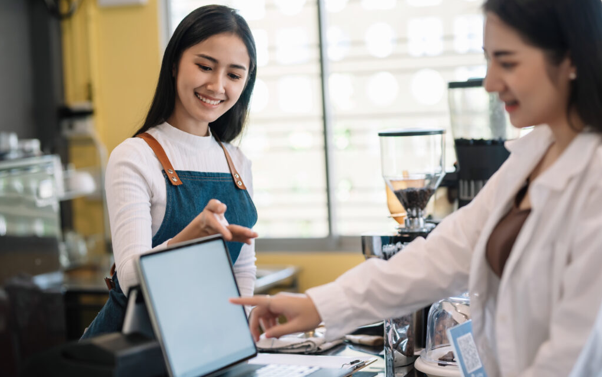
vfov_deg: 15.0
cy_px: 182
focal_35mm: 87
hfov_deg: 23.8
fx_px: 1428
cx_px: 302
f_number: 2
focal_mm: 85
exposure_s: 1/160
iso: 320
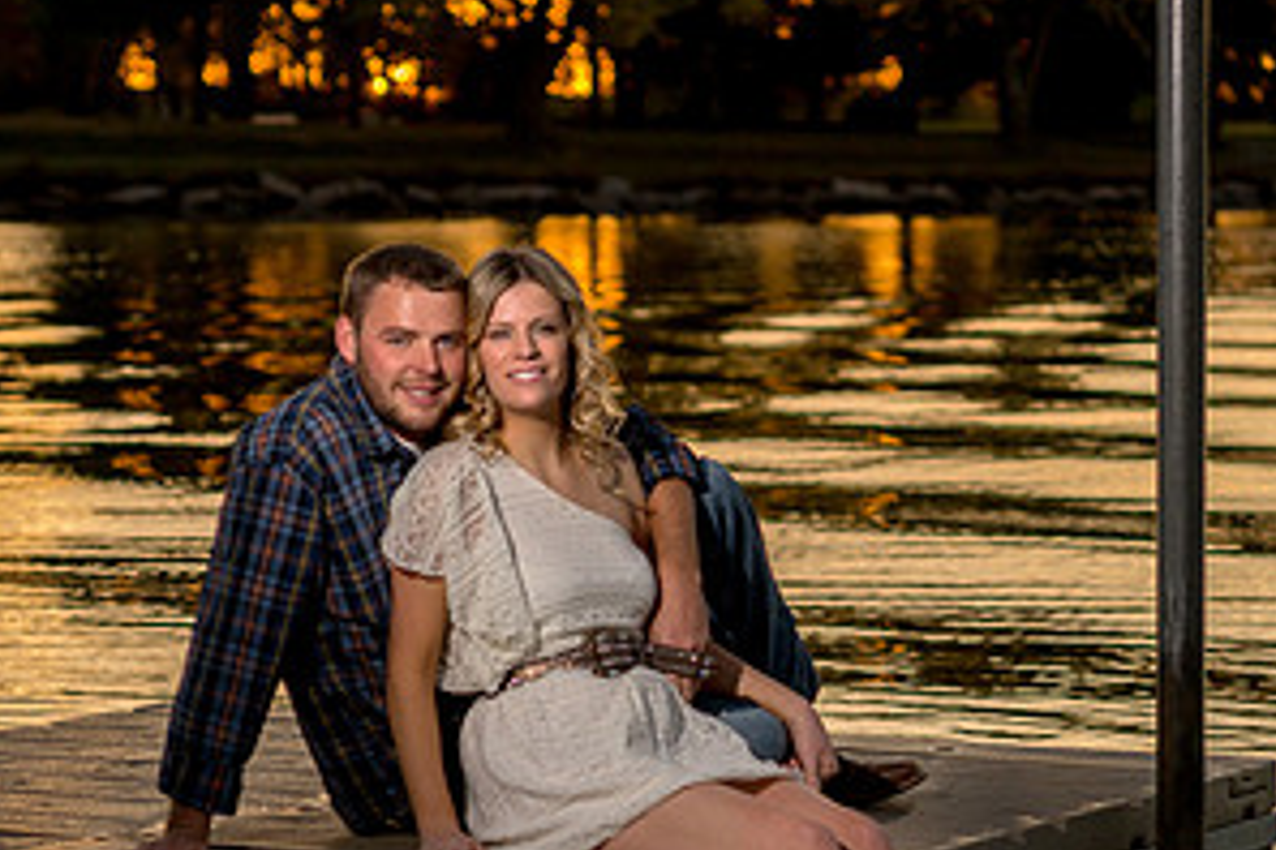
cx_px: 640
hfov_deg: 19.3
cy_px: 661
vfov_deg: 12.9
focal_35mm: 106
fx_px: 3757
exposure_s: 1/800
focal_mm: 70
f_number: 2.8
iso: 250
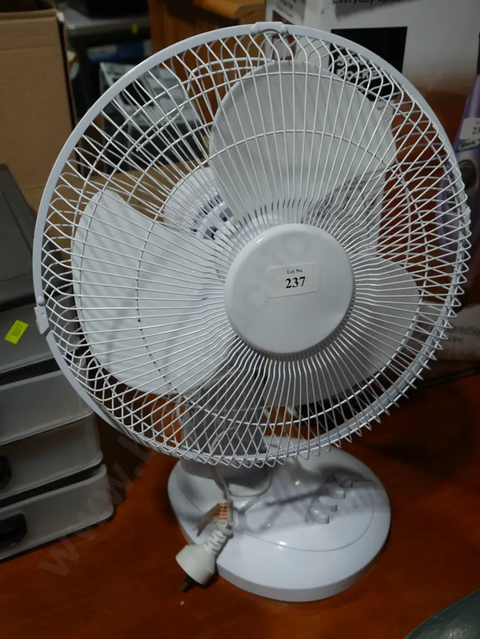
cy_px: 320
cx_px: 240
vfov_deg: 46.8
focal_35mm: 40
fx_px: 739
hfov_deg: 36.0
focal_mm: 20
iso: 200
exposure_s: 1/125
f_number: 4.4
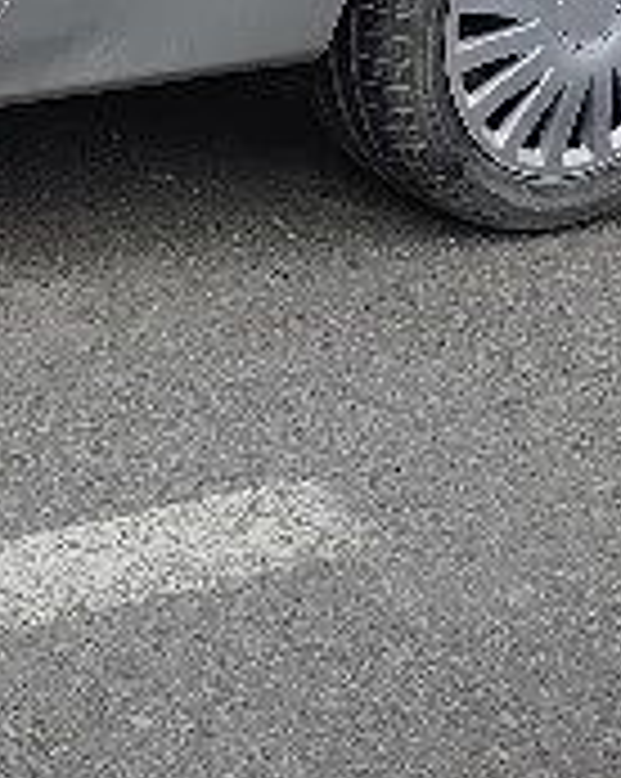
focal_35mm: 130
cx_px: -756
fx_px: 2992
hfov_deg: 10.5
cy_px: -301
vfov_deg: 14.1
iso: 50
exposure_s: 1/556
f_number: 1.65
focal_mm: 6.19
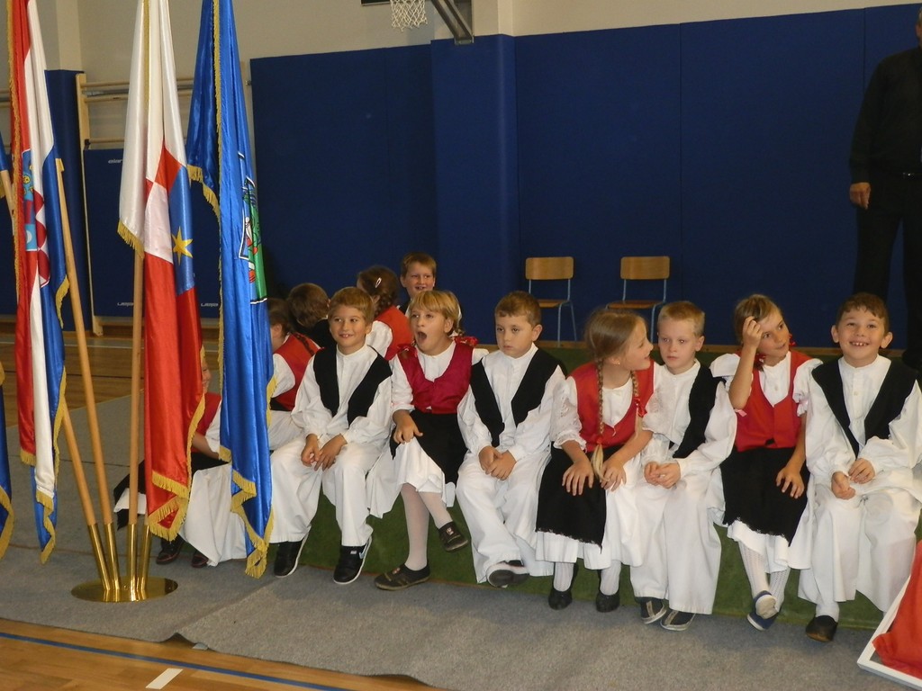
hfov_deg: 44.8
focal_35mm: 42
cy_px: 346
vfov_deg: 34.3
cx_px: 461
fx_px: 1119
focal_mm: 7.6
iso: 200
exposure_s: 1/60
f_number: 3.6
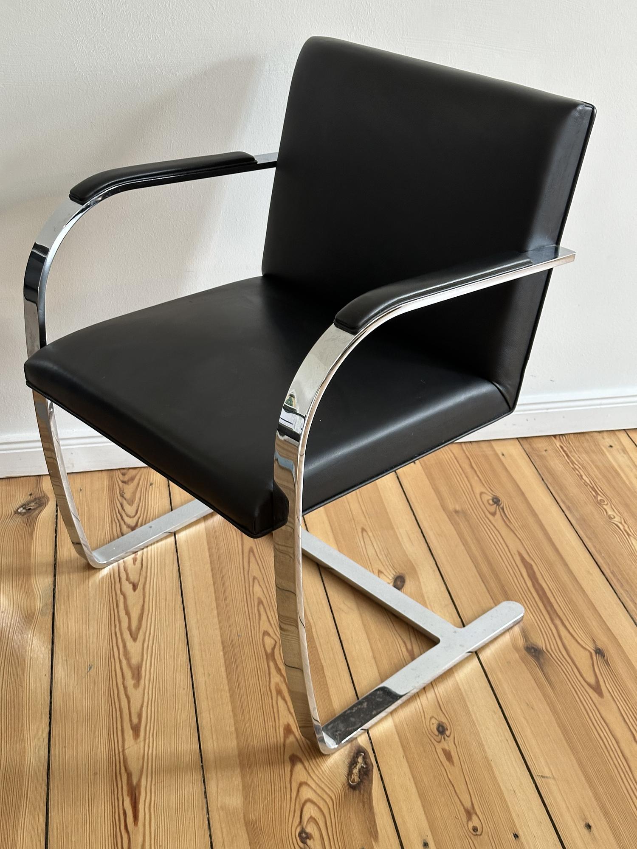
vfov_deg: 39.7
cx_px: 318
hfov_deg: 30.3
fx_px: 1178
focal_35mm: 48
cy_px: 424
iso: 125
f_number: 1.78
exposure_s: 1/60
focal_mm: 6.86
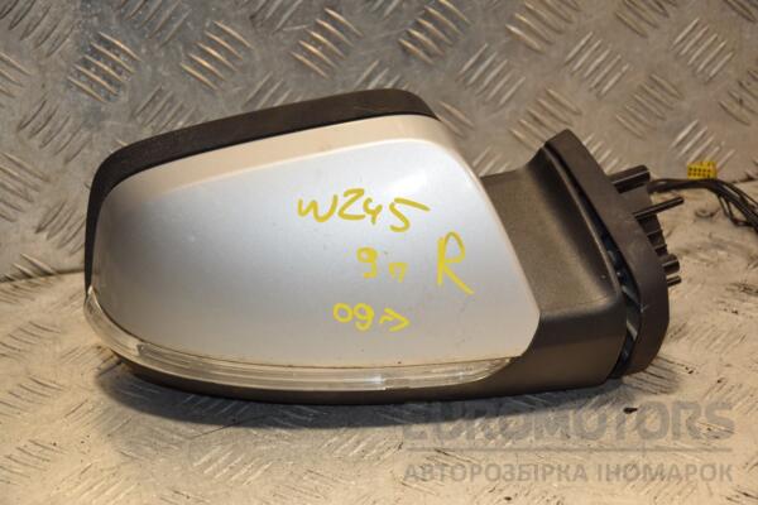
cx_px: 379
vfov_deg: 13.8
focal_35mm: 99
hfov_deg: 20.6
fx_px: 2084
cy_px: 252
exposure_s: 1/200
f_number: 5.6
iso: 800
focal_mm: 66
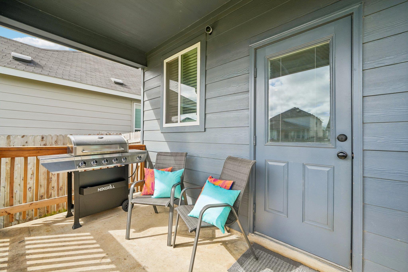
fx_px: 170
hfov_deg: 100.4
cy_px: 136
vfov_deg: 77.3
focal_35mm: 15
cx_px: 204
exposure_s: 1/500
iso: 500
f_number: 8
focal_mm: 15
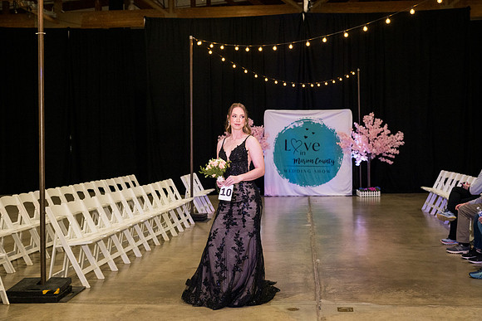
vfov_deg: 28.7
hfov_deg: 41.9
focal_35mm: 47
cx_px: 241
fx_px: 629
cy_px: 160
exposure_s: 1/400
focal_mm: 47
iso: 3200
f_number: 4
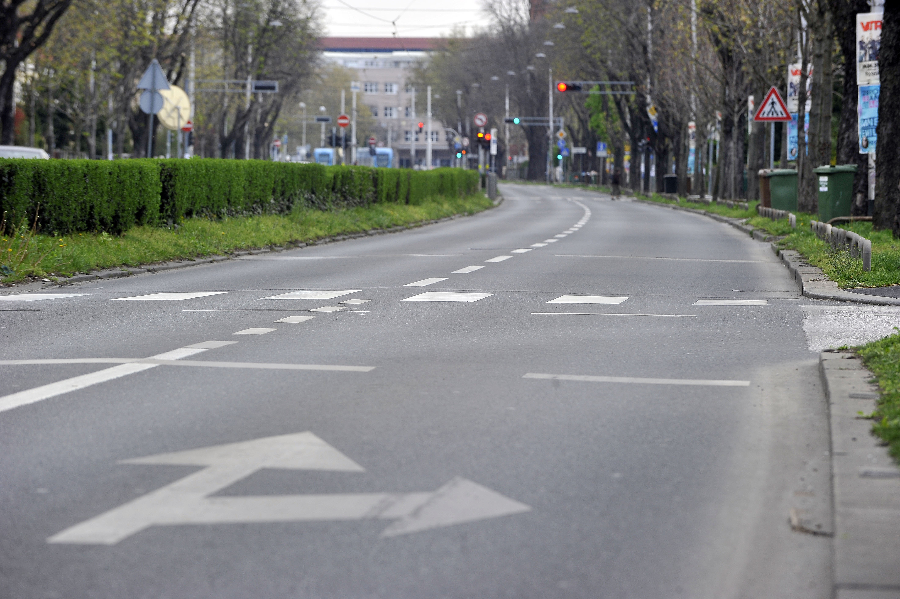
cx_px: 450
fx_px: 4997
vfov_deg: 6.9
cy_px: 300
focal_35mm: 200
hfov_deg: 10.3
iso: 400
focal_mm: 200
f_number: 8
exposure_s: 1/400
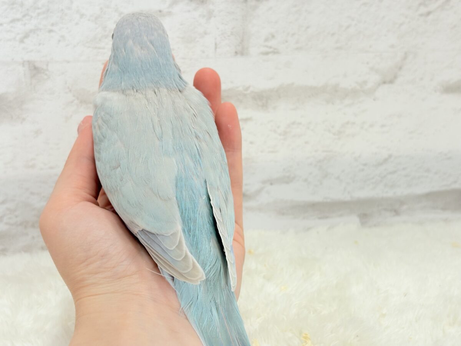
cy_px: 173
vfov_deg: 28.0
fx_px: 693
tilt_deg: -17.6
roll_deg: +0.6
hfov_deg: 36.8
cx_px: 230
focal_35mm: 52
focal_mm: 5.96
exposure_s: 1/100
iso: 64
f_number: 1.6
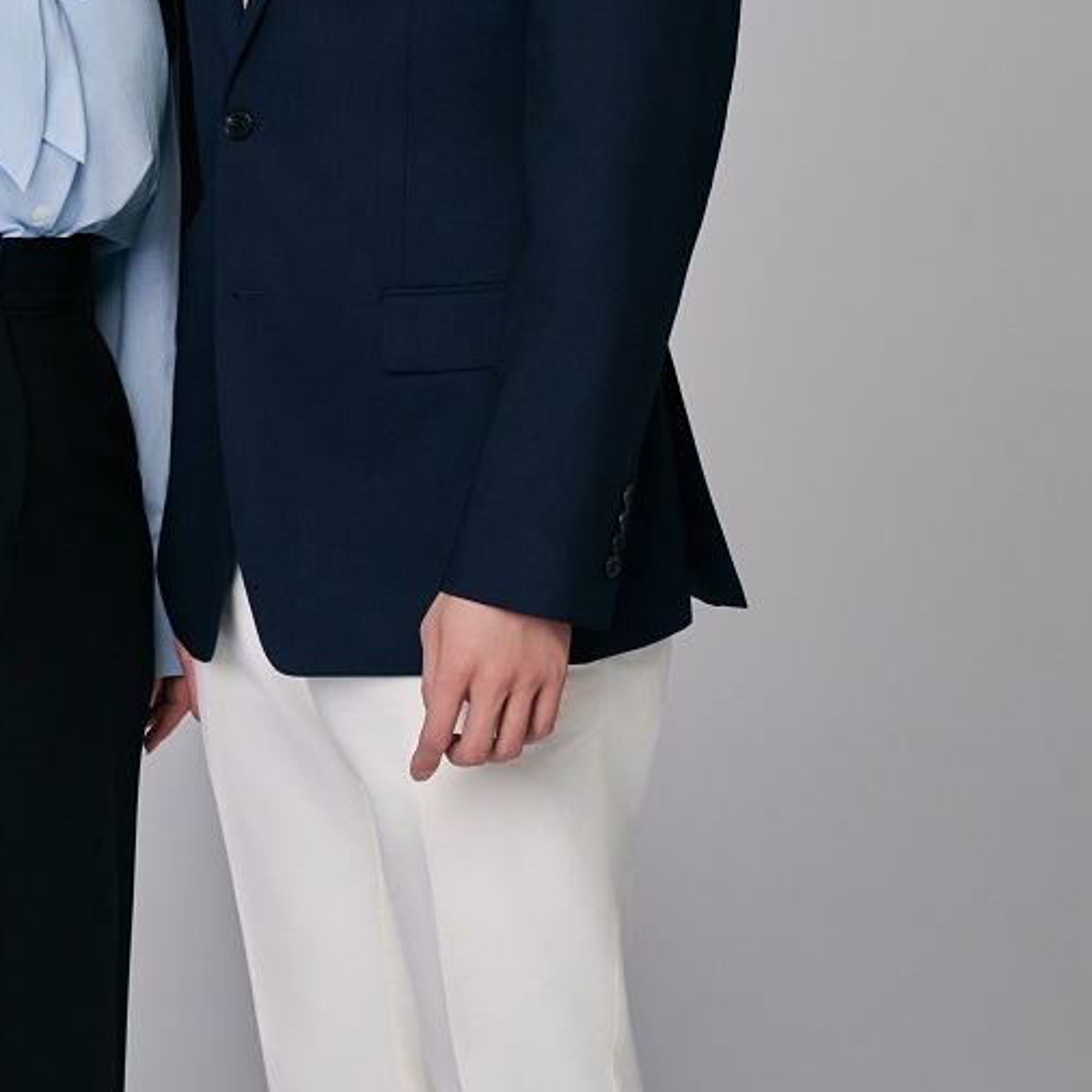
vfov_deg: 7.5
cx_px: 65
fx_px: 8280
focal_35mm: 232
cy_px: 470
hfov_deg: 7.5
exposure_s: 1/160
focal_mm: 92
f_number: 8
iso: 400
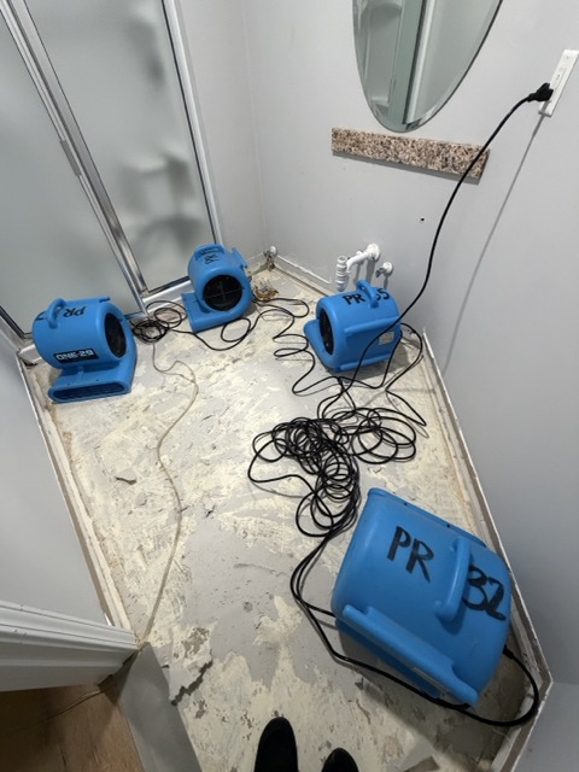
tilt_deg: -47.7
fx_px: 312
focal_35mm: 14
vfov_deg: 102.1
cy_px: 386
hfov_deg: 85.7
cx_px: 290
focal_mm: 2.22
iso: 500
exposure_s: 1/60
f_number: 2.2
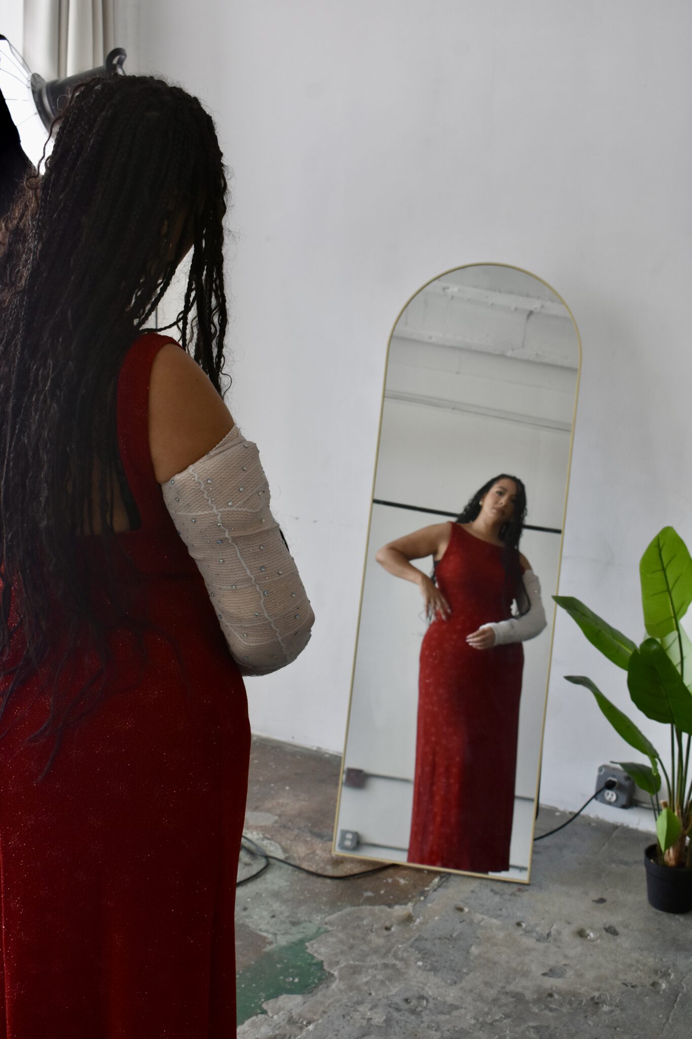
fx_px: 1254
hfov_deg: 30.8
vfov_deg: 45.0
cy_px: 520
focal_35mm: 44
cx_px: 346
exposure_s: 1/200
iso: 800
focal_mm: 29
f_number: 7.1
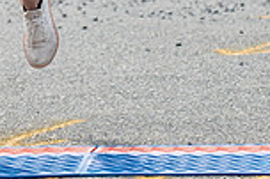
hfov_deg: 4.0
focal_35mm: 517
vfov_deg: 2.6
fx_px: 3873
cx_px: -70
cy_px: -181
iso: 250
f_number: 5.6
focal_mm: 116
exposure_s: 1/1000
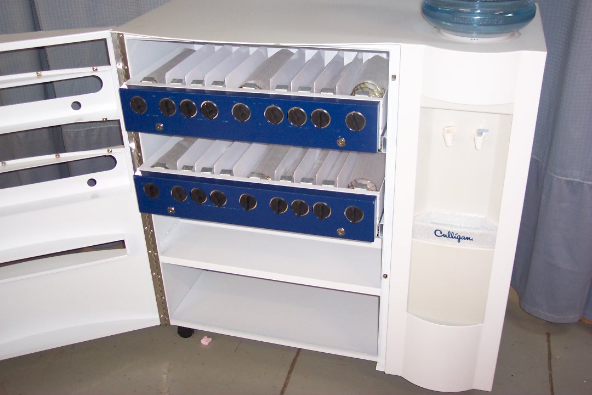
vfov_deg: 35.1
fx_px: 625
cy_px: 198
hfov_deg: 50.7
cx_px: 296
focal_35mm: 38
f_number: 2.8
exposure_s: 1/30
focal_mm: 8
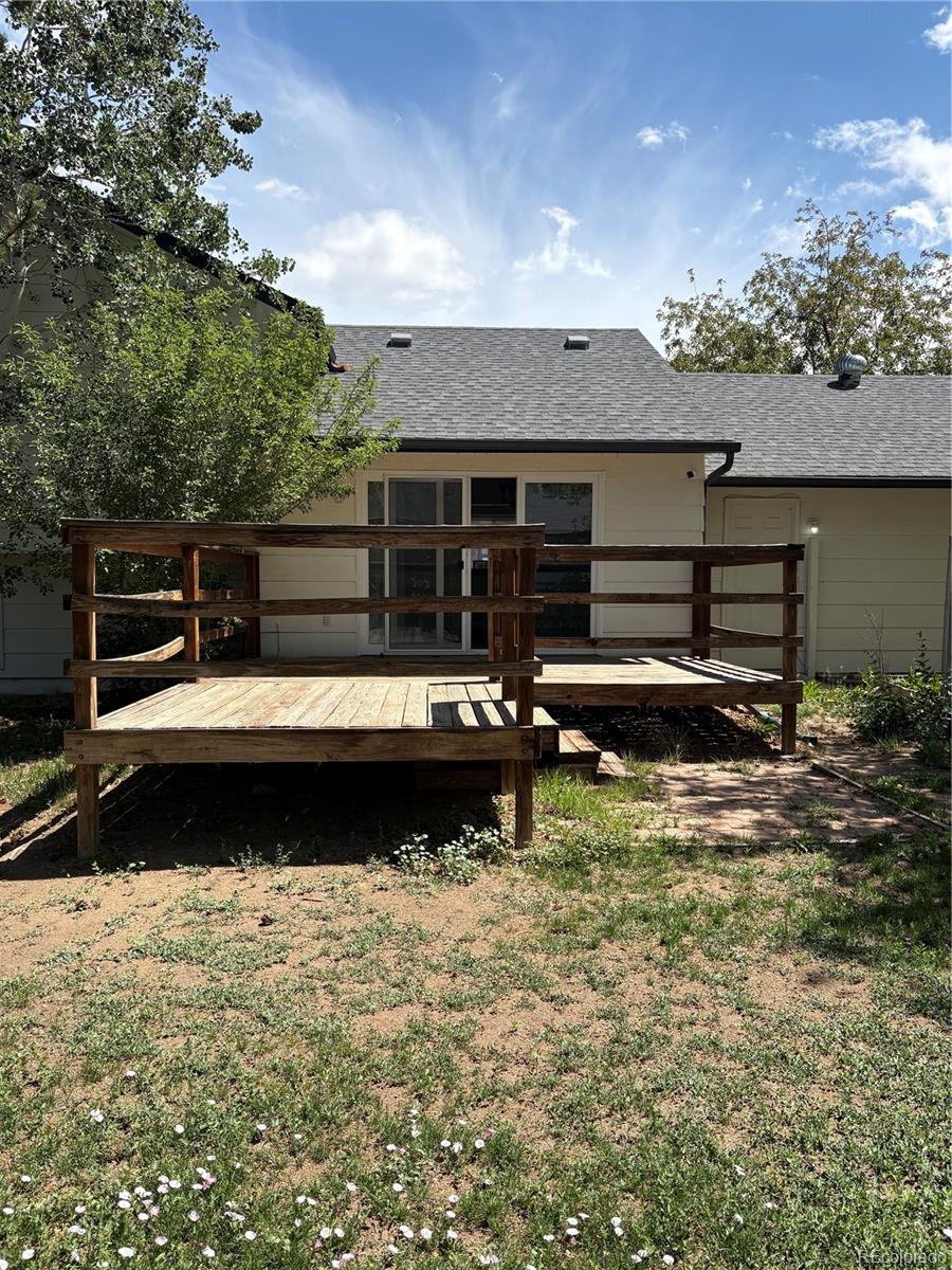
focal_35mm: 26
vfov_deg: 67.3
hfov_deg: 53.1
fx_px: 953
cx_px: 476
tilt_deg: -3.5
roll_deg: -0.5
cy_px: 635
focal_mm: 5.96
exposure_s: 1/2639
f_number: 1.6
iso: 50
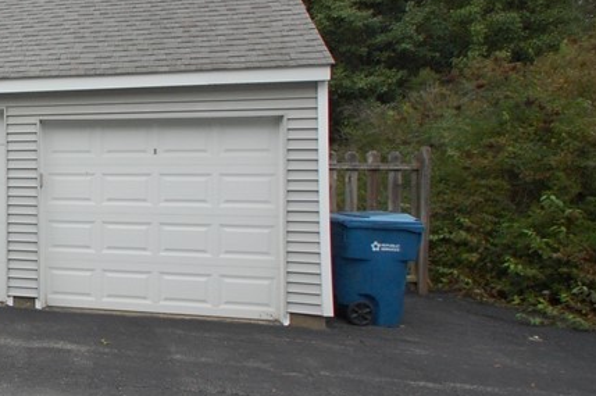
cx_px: -108
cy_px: 136
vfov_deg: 34.7
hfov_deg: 38.5
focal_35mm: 38
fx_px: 628
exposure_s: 1/500
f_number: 11
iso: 800
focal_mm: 10
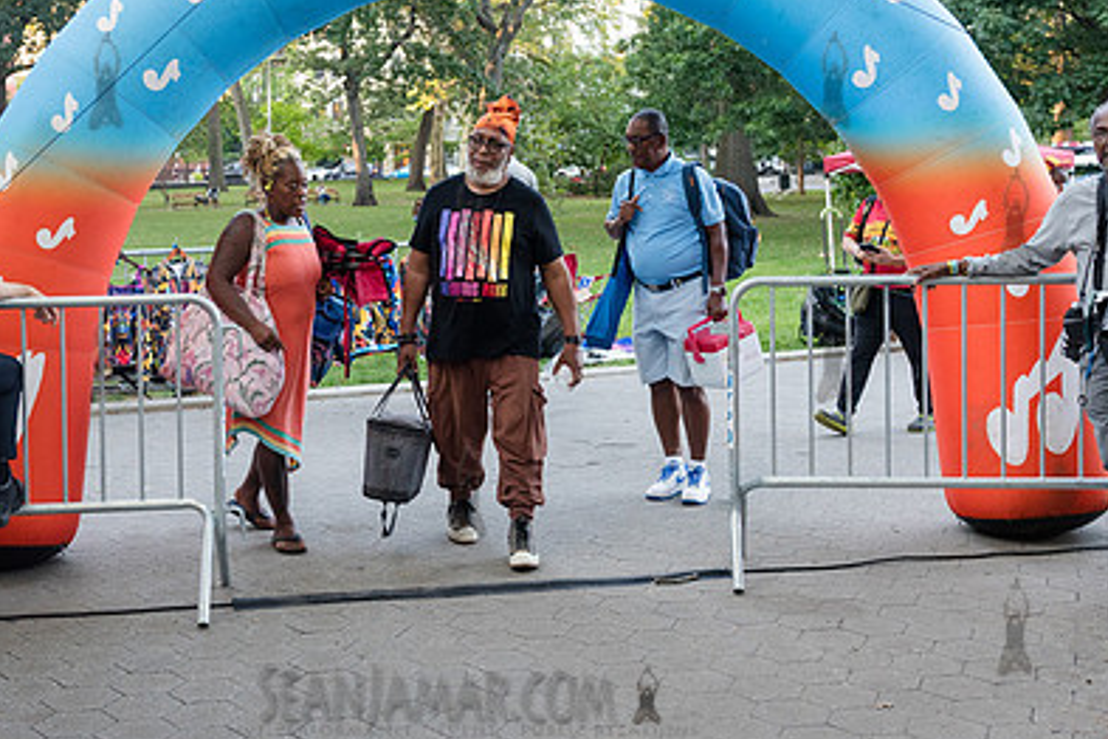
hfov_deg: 41.0
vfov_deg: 27.8
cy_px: 216
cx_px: 461
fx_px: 1477
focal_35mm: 48
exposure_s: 1/200
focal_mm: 32
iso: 2000
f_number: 3.5
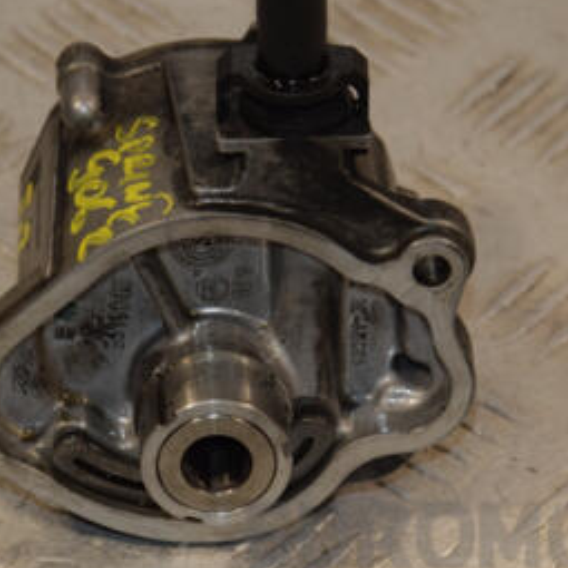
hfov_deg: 6.5
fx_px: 5012
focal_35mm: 270
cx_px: 205
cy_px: 238
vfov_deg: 6.5
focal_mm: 90
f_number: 7.1
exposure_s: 1/200
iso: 800
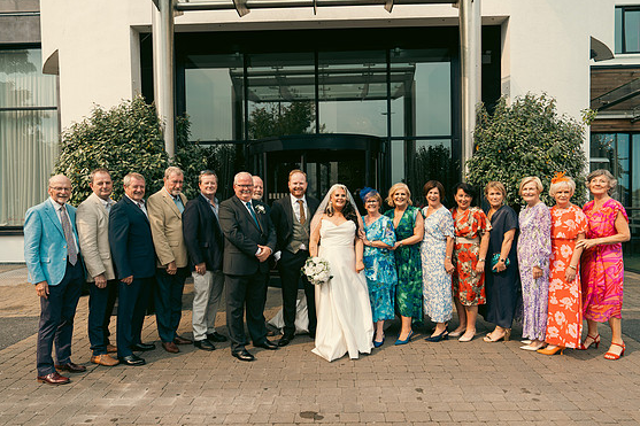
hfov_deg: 71.5
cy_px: 216
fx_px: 444
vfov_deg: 51.3
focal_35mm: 25
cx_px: 321
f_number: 5
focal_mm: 24
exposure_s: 1/250
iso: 125
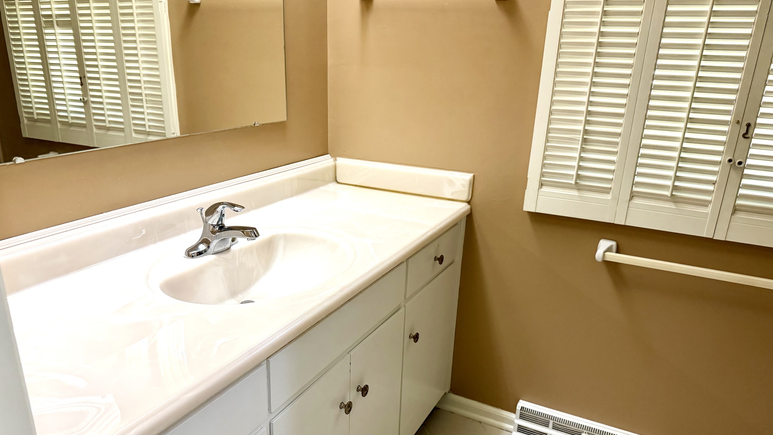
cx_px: 376
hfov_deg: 69.9
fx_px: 553
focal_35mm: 27
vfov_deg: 42.7
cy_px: 261
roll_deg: -1.8
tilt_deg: -19.5
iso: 200
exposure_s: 1/60
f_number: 1.78
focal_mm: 6.76
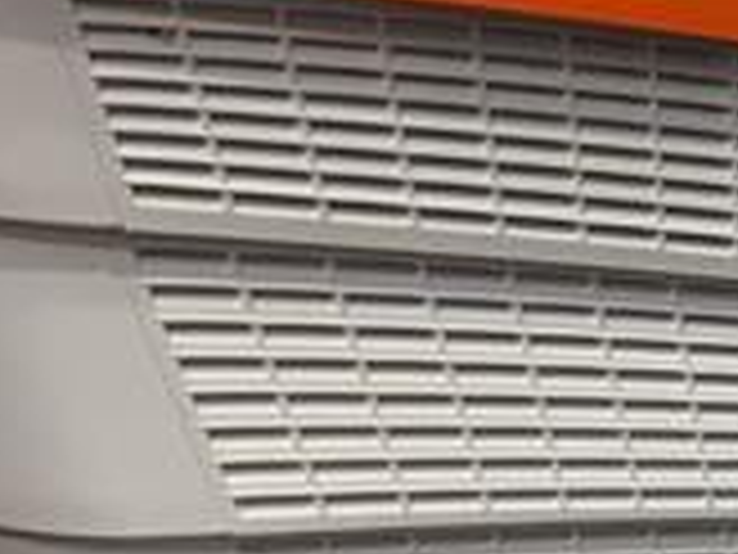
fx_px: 3582
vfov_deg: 8.7
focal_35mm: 168
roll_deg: +0.3
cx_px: 968
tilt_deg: -22.7
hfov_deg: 11.4
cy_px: -234
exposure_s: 1/33
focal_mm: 4.15
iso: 40
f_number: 2.2
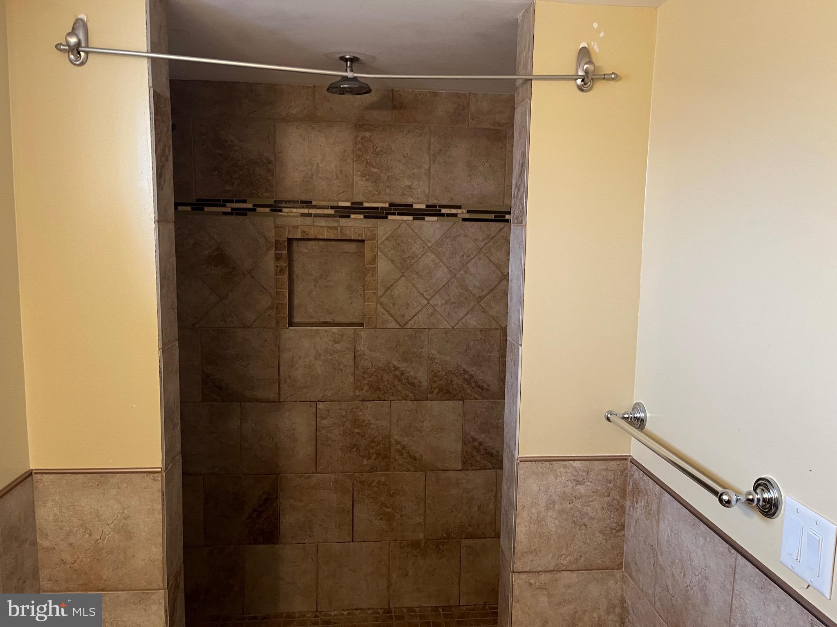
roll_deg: -1.2
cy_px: 314
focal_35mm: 26
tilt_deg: -6.4
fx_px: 629
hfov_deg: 67.3
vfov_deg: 53.1
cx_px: 418
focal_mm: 5.1
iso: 250
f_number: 1.6
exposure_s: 1/60
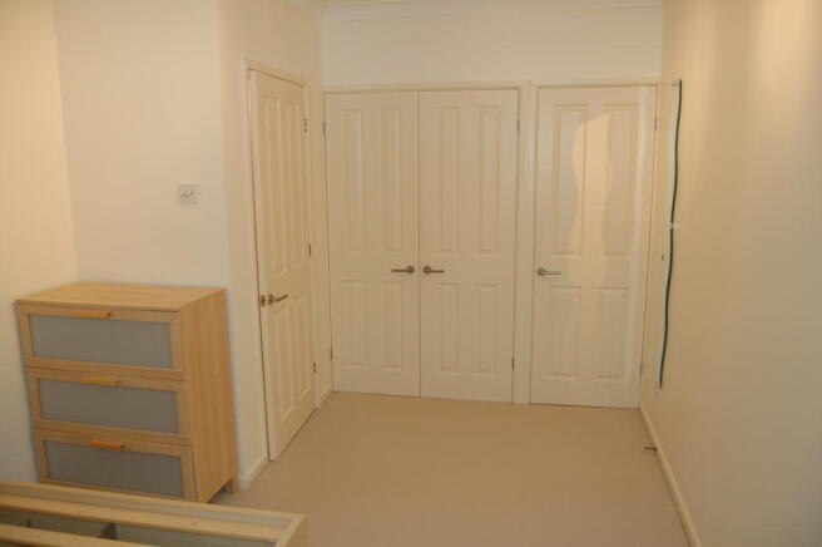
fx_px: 616
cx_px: 411
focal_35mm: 27
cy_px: 274
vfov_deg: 47.8
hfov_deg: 67.4
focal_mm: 18
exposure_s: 1/60
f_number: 3.5
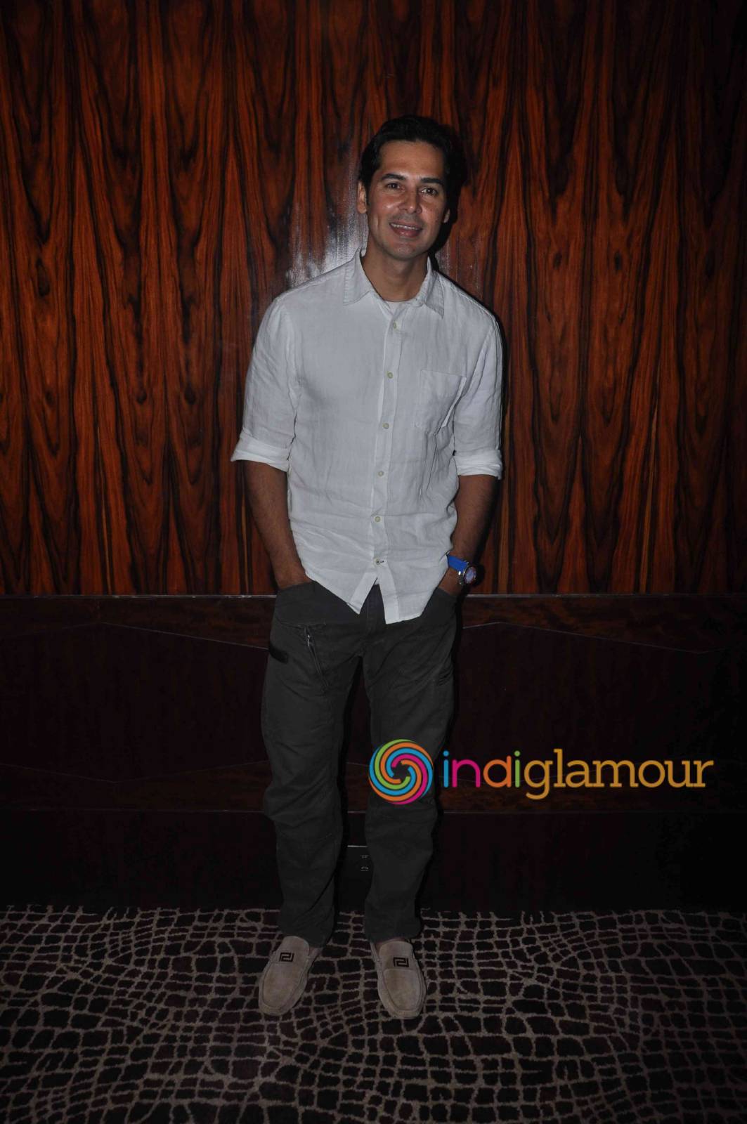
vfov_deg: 59.5
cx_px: 374
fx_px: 983
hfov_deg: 41.6
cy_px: 562
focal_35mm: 32
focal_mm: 21
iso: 320
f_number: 9
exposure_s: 1/250
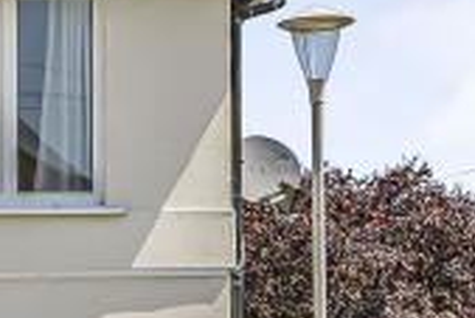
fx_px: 2403
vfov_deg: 7.6
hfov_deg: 10.5
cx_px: -408
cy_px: 243
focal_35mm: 182
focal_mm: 30
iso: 100
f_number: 8
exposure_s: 1/400
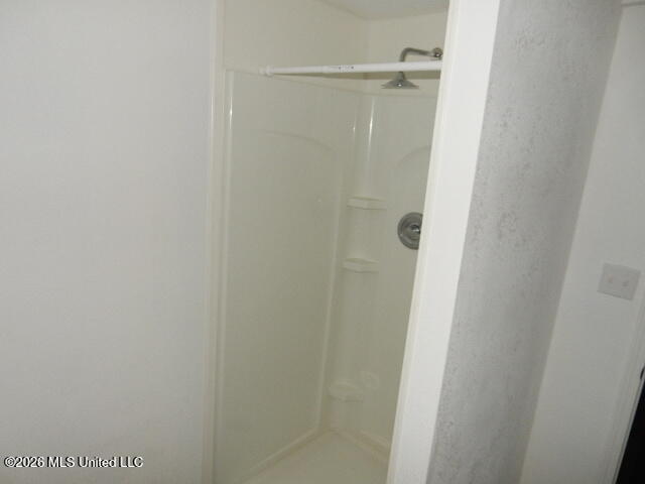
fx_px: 466
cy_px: 242
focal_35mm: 25
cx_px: 322
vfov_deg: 54.9
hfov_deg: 69.4
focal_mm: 4.5
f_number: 3.7
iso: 200
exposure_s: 1/30
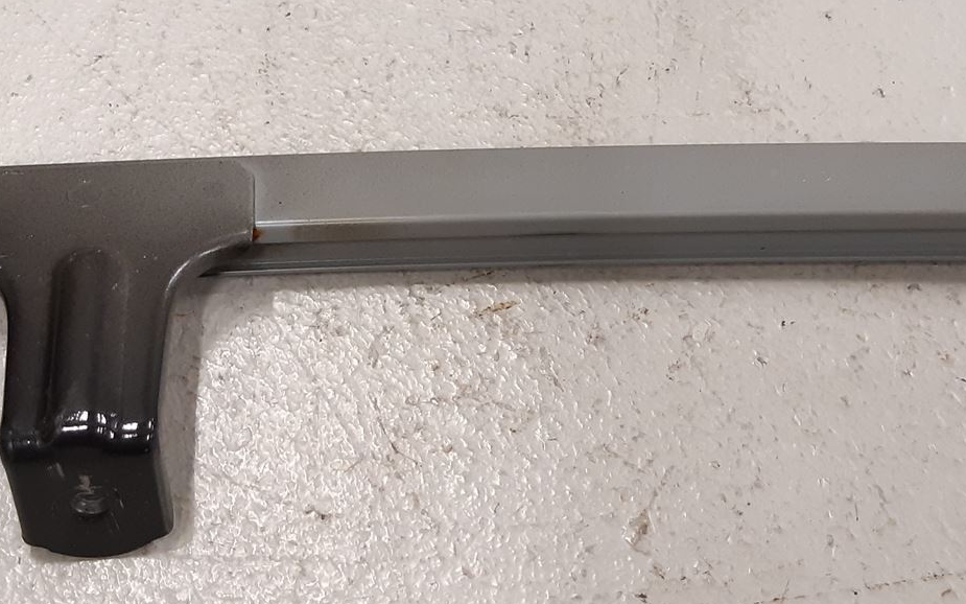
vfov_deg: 21.3
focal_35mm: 61
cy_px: 241
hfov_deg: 33.5
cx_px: 503
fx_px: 1606
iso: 200
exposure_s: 1/50
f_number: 1.7
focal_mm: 3.93
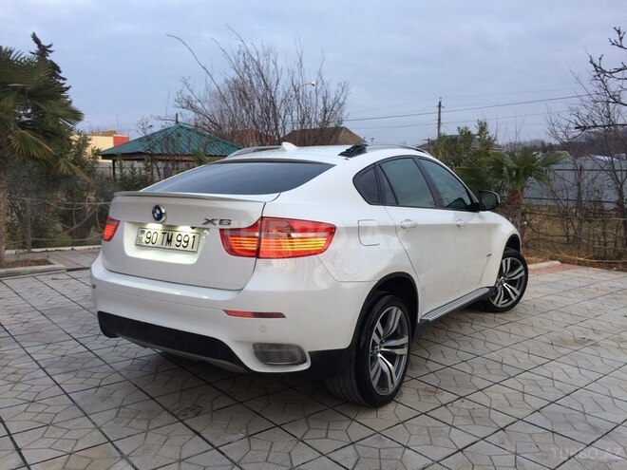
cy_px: 235
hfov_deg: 61.7
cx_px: 314
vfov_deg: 48.2
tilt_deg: -6.7
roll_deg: -1.0
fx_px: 525
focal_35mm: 29
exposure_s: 1/50
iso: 50
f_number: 2.2
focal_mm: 4.15
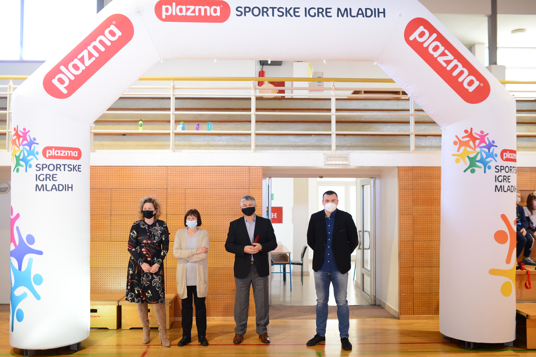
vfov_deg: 37.9
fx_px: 521
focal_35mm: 35
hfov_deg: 54.4
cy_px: 178
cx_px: 268
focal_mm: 35
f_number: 1.8
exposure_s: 1/160
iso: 800
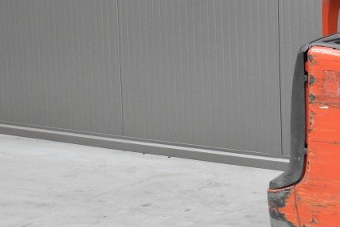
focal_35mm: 105
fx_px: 996
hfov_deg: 18.4
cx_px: 410
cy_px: 28
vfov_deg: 12.9
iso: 2000
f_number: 5.6
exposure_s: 1/50
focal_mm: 25
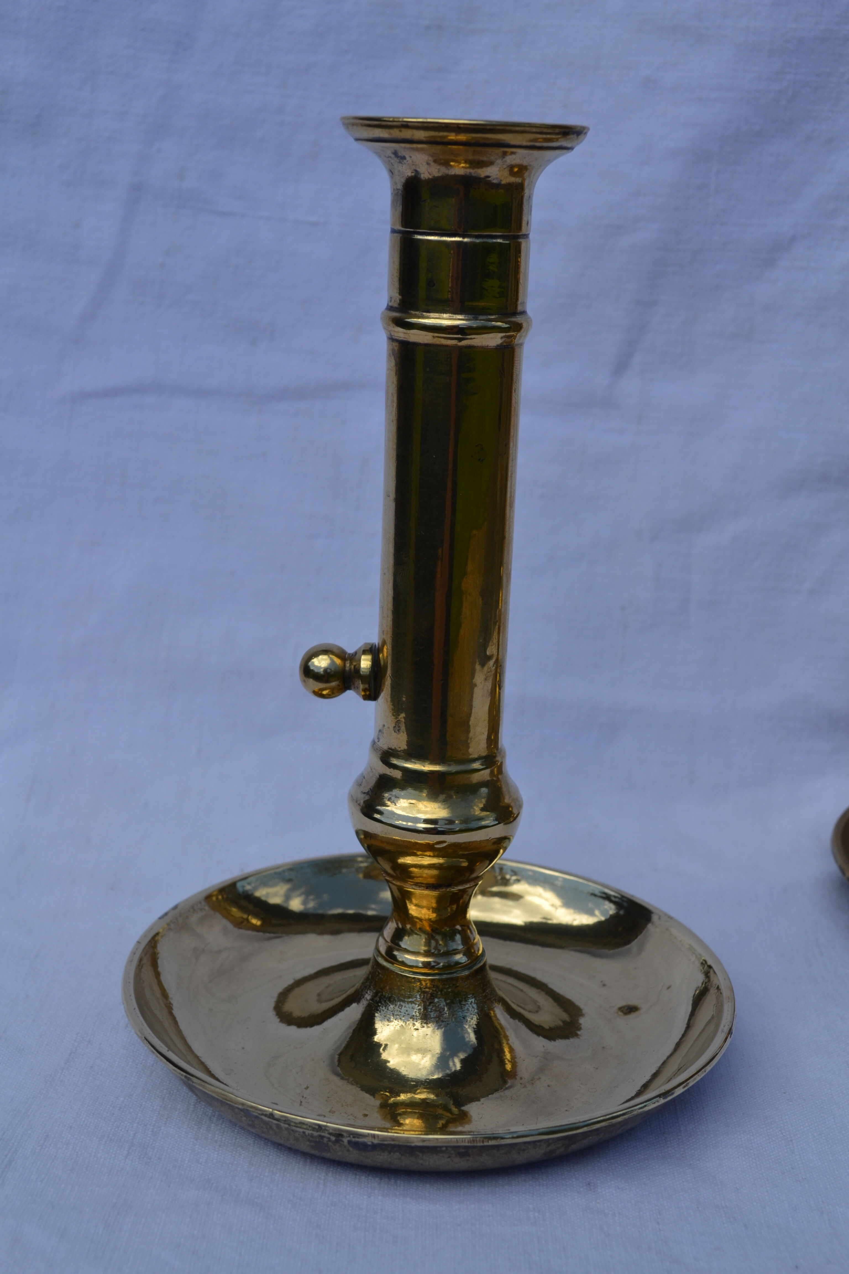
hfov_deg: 26.5
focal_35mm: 51
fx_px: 1804
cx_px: 424
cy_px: 637
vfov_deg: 38.9
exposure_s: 1/250
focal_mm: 34
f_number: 8
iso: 100
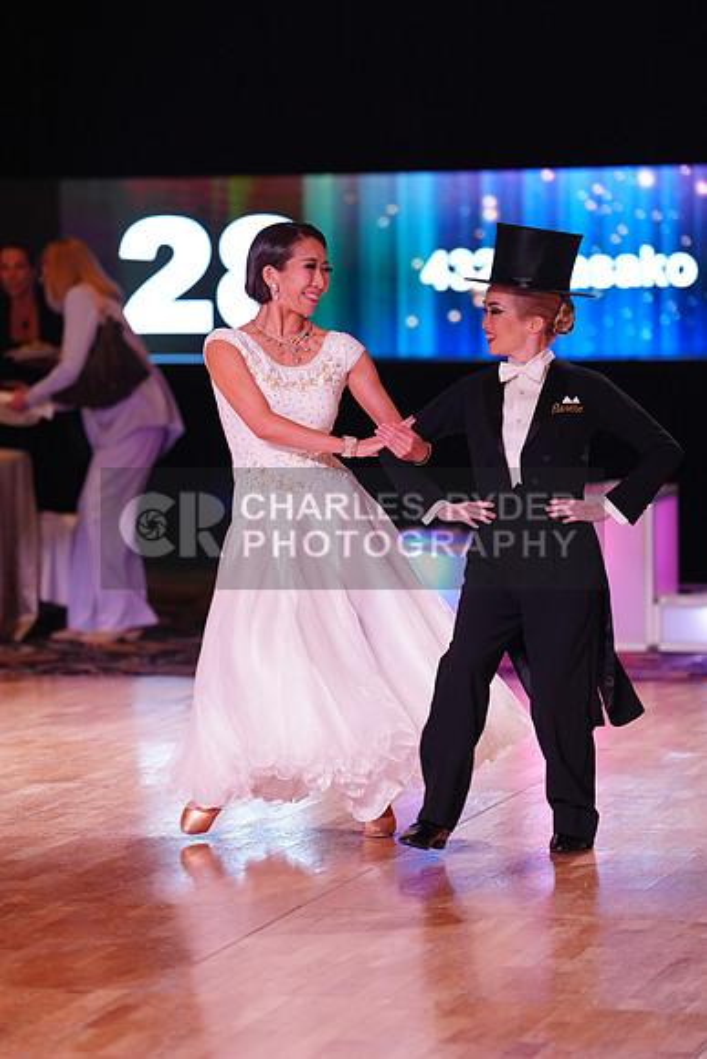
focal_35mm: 143
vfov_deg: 14.3
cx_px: 354
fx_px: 4210
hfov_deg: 9.6
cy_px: 530
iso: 800
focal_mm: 143
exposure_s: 1/250
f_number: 2.8
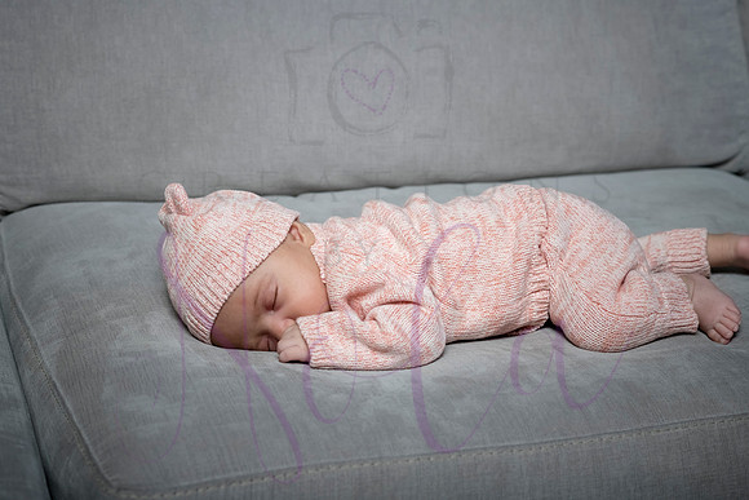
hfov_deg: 23.9
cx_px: 374
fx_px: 1769
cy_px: 250
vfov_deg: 16.1
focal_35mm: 85
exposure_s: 1/200
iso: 800
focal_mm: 85
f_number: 6.3
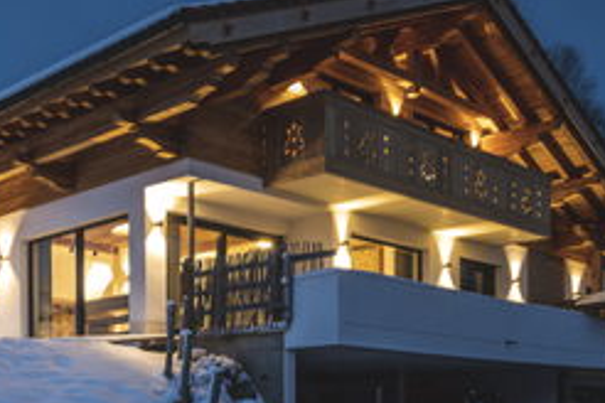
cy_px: 425
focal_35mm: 52
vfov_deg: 24.5
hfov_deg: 38.1
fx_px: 874
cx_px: 246
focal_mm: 20
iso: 100
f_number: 10
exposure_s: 4
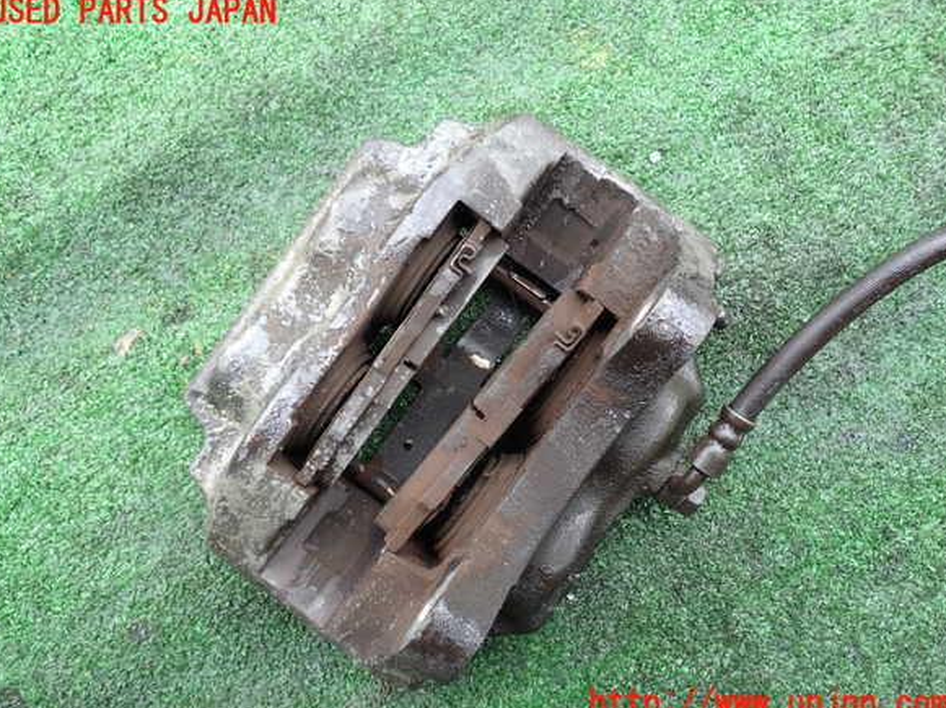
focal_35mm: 31
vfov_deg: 45.4
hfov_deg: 58.4
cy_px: 358
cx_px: 469
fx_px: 847
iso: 125
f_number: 2.3
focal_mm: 5.4
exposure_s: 1/60
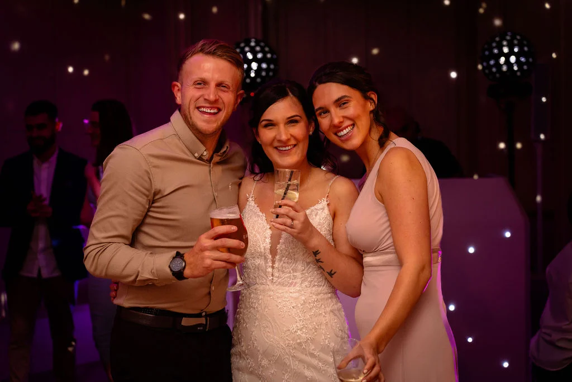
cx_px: 286
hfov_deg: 33.9
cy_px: 191
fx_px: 938
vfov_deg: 23.0
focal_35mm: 59
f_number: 2.8
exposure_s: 1/200
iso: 2000
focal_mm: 59
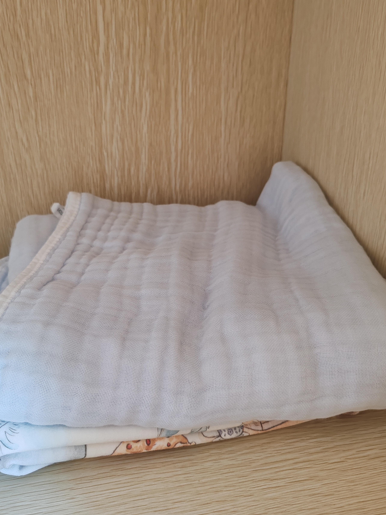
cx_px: 171
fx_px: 476
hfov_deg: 44.1
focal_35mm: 32
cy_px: 248
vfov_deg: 56.8
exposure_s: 1/100
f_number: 1.9
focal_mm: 6.12
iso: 1000
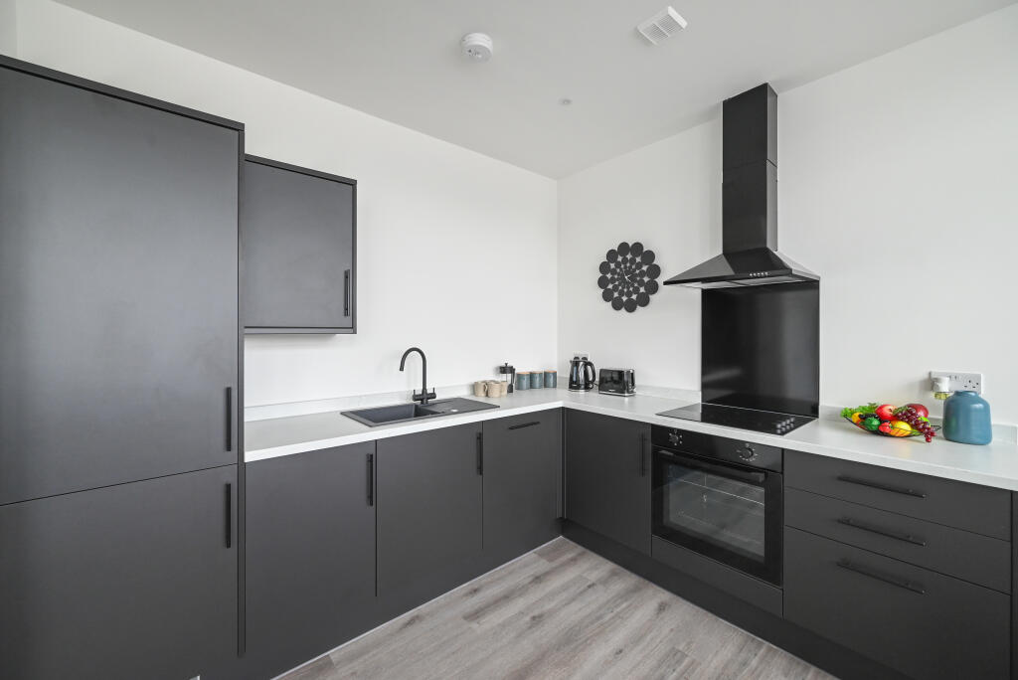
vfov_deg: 81.3
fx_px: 396
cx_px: 509
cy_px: 340
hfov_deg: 104.2
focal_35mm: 14
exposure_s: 1/80
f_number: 7.1
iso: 1100
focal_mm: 14
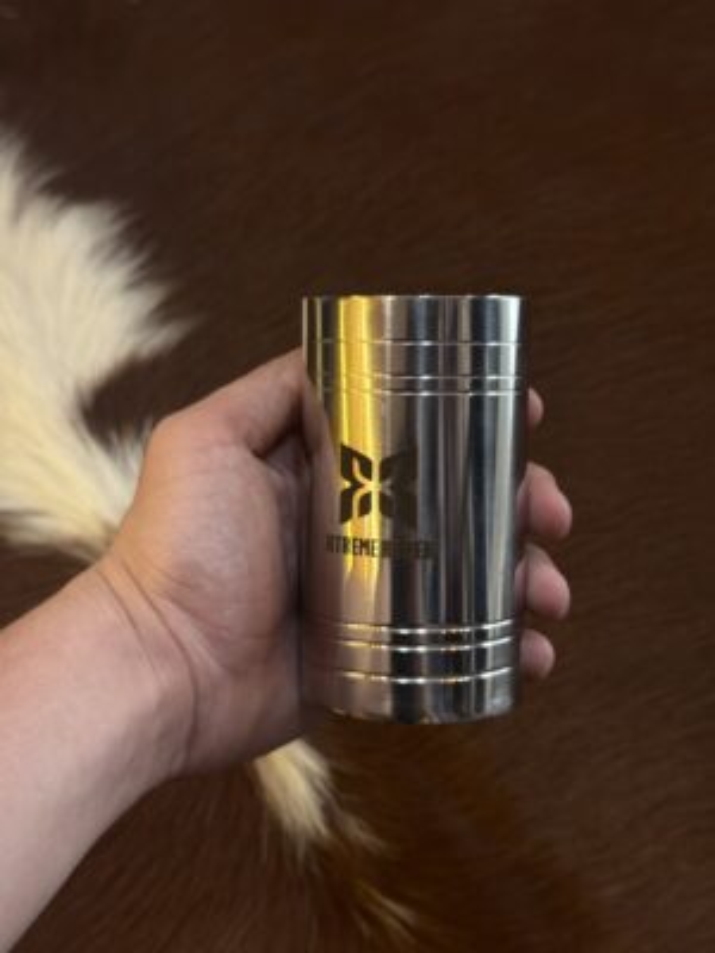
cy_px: 476
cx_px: 358
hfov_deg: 30.3
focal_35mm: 48
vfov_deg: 39.7
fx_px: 1322
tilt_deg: -52.7
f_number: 1.78
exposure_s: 1/60
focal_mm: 6.76
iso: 100
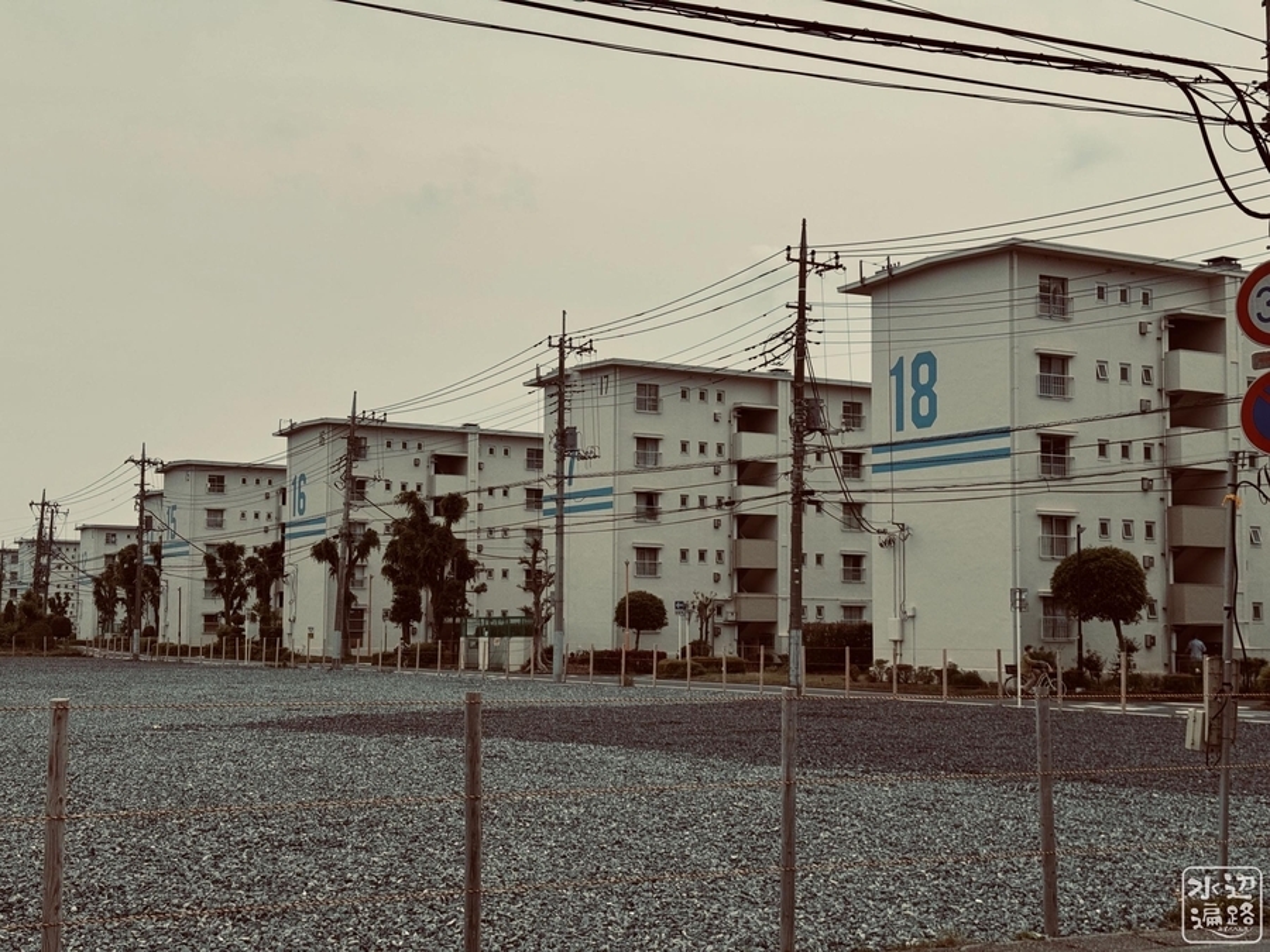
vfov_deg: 30.3
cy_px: 476
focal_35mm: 48
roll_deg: +0.2
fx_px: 1761
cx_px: 635
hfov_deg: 39.7
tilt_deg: +4.8
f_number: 1.78
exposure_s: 1/12500
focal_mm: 6.76
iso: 80
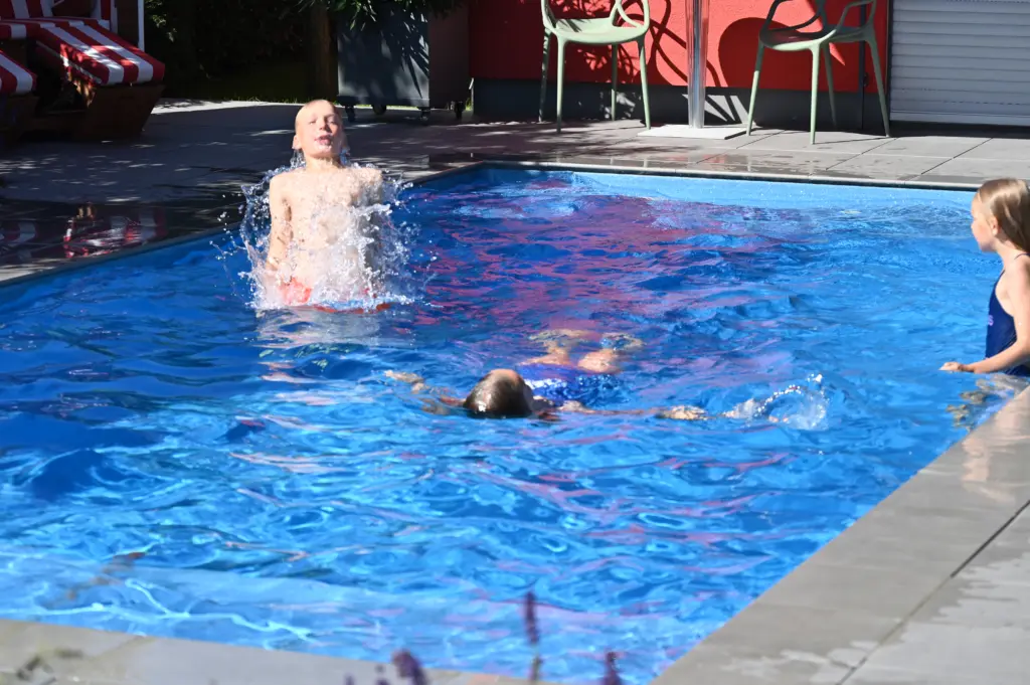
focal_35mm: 97
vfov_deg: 14.1
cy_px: 342
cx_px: 515
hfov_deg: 21.0
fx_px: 2773
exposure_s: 1/640
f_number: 6.3
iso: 160
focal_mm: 97
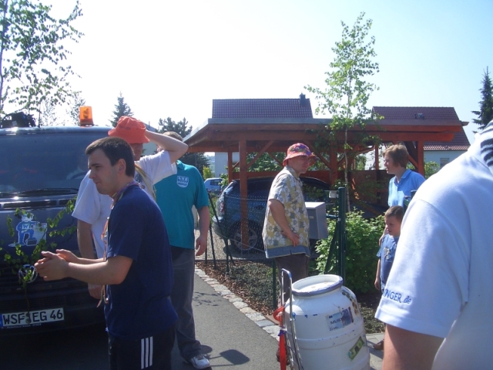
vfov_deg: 40.7
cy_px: 185
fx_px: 498
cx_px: 246
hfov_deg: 52.6
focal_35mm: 35
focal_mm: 5.8
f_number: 4.3
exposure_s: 1/500
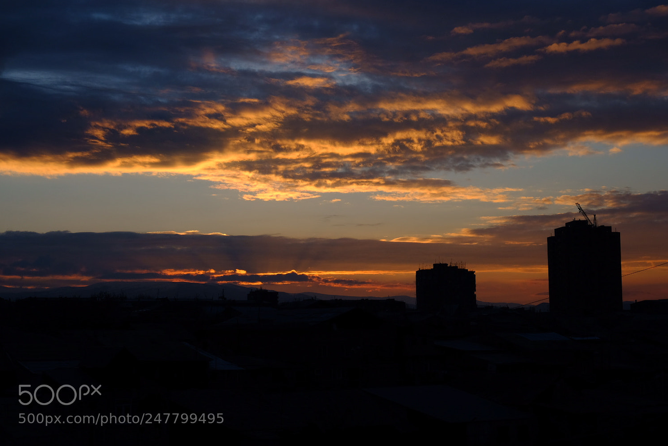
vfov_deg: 21.6
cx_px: 347
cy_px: 215
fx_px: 1169
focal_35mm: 63
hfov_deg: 31.9
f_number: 11
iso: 200
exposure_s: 1/125
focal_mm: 39
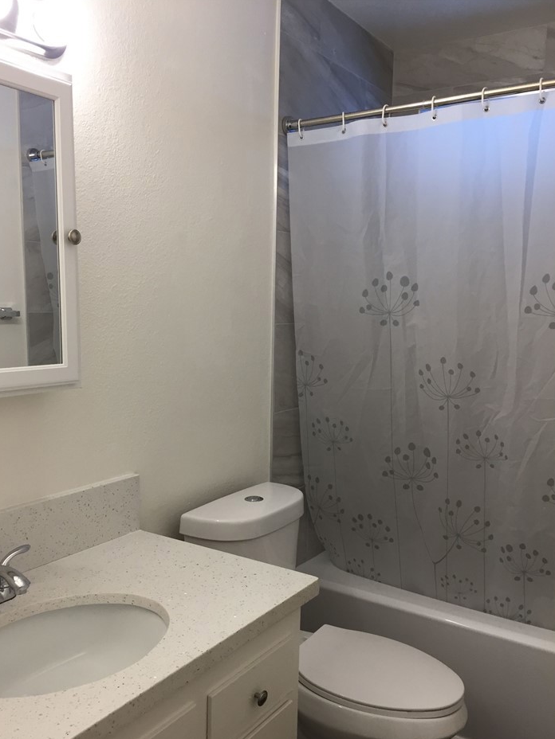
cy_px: 405
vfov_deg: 56.7
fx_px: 684
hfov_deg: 44.1
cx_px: 260
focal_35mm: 32
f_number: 2.2
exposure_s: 1/30
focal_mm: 4.15
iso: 32
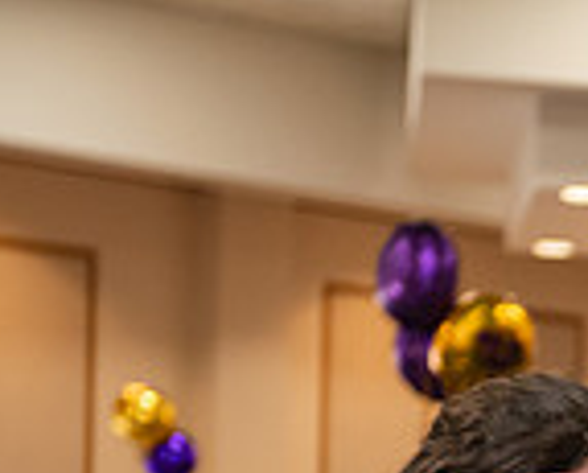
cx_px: 962
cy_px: 759
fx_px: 3714
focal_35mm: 213
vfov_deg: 7.1
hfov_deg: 8.8
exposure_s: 1/160
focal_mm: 56
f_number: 3.2
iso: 2000
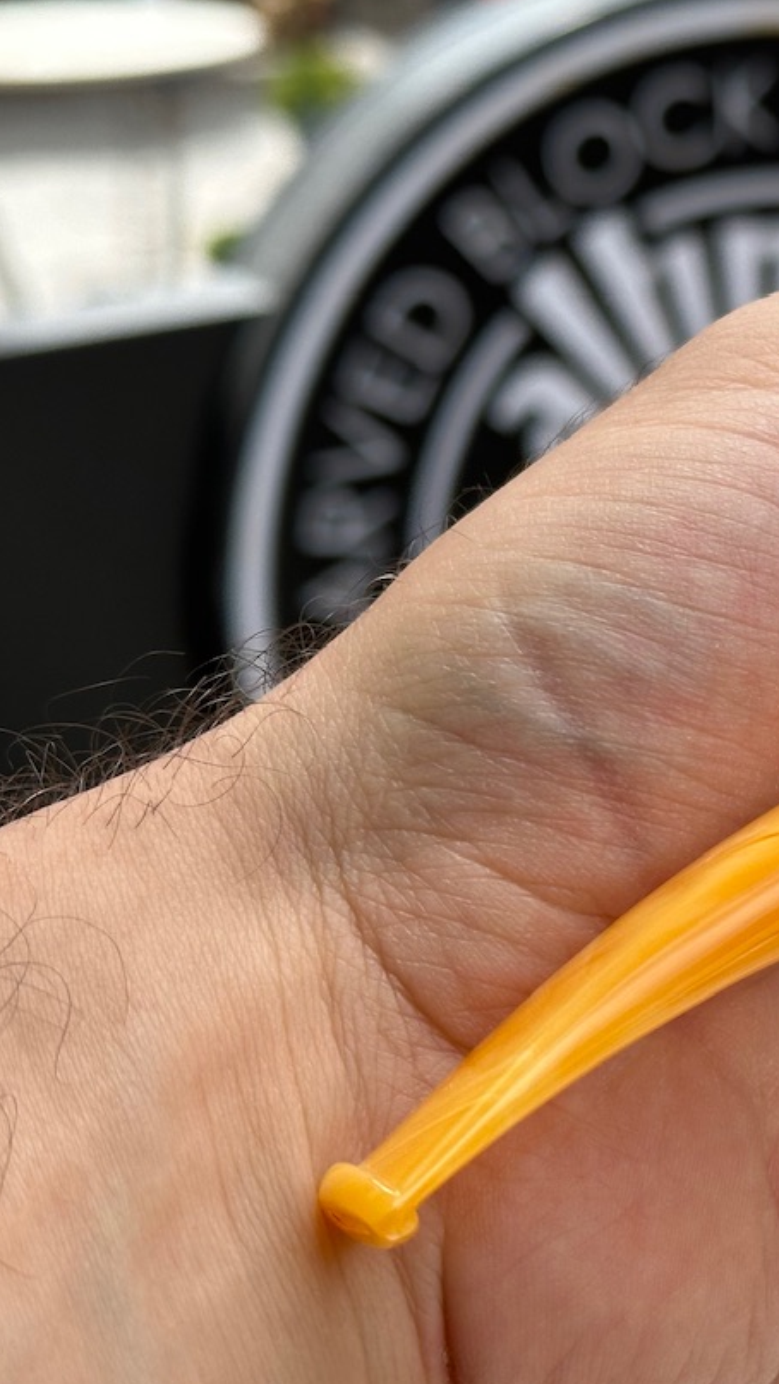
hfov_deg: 13.9
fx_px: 3045
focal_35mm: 83
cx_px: 1078
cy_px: 639
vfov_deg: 25.6
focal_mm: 6.86
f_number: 1.78
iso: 64
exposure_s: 1/1639
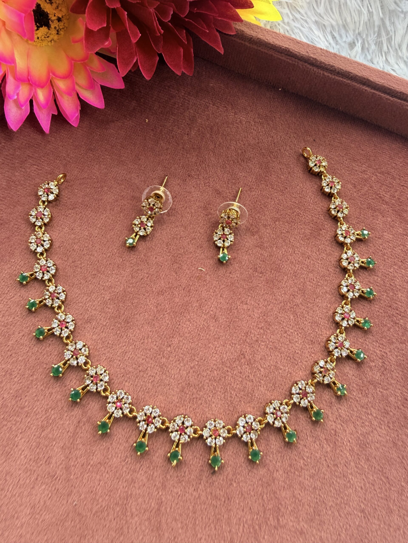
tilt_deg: -54.9
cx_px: 204
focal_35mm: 24
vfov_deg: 71.6
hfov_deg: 56.8
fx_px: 377
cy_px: 272
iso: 125
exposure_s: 1/121
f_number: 2.2
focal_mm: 2.22
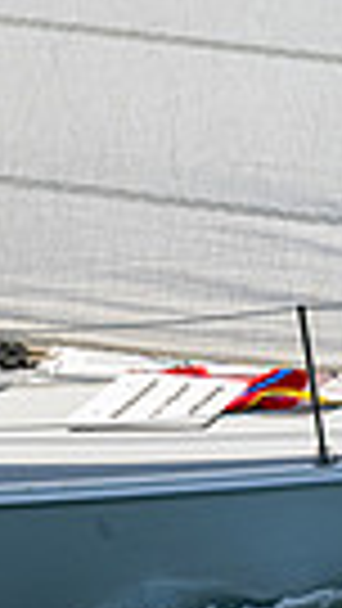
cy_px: 0
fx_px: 12712
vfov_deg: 2.7
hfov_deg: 1.5
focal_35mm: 789
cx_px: -1109
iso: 400
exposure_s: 1/2500
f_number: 8
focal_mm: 145
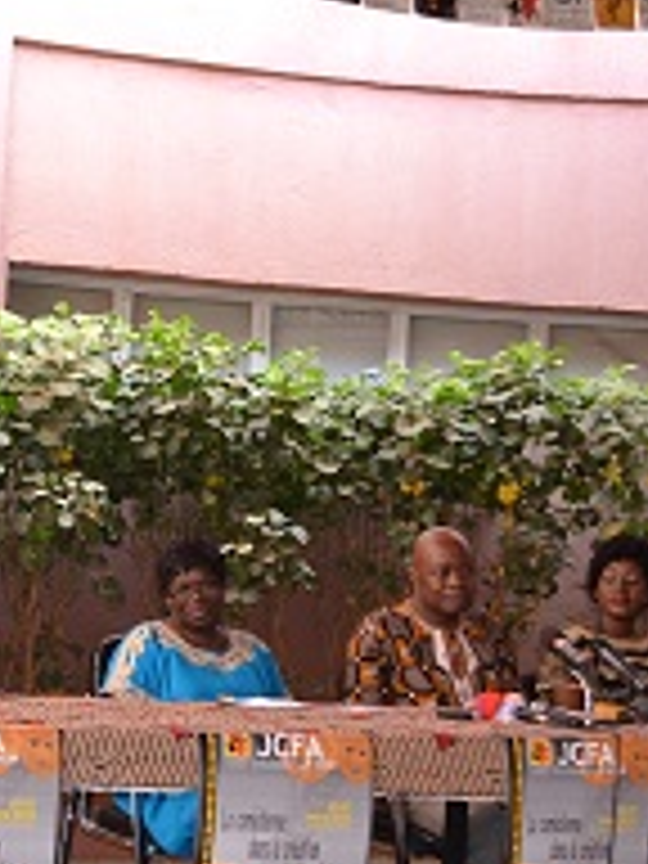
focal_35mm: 72
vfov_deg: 26.9
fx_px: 1797
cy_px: 567
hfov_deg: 19.3
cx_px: -126
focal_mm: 20
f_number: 4
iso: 400
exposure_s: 1/100
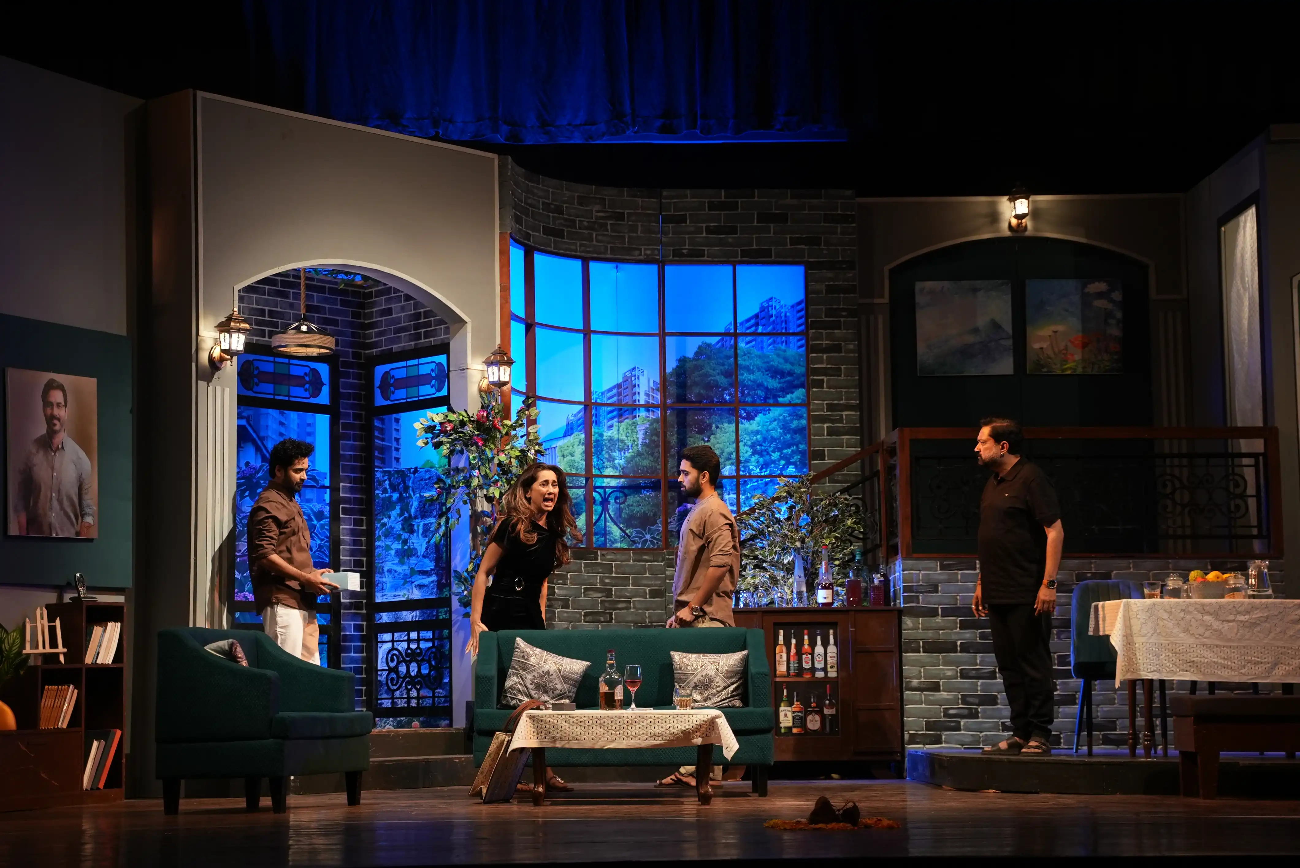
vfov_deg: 20.3
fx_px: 2421
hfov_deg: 30.1
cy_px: 434
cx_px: 650
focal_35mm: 67
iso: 2000
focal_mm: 67
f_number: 3.5
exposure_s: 1/200
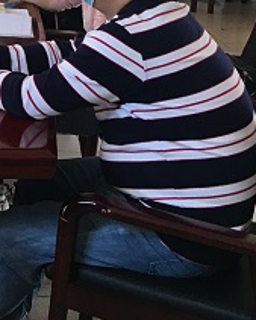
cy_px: -60
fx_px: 890
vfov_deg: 19.3
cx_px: -176
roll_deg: +0.3
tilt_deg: -7.9
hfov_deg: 14.7
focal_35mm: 94
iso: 50
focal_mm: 4.15
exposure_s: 1/33
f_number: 2.2
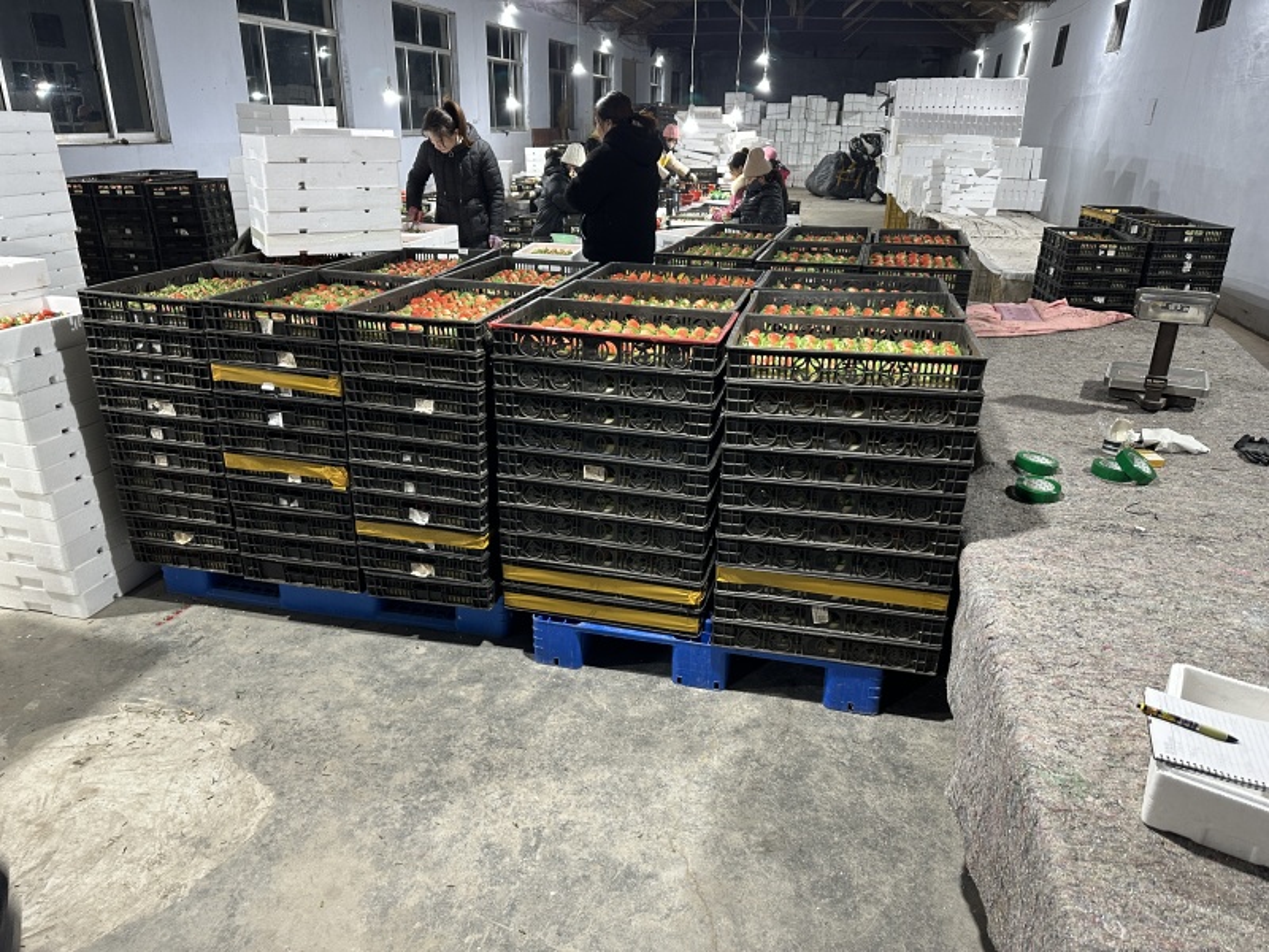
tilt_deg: -21.8
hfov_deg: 71.6
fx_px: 880
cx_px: 634
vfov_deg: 56.8
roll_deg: -1.1
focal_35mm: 24
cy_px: 476
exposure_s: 1/50
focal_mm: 6.86
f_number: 1.78
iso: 200
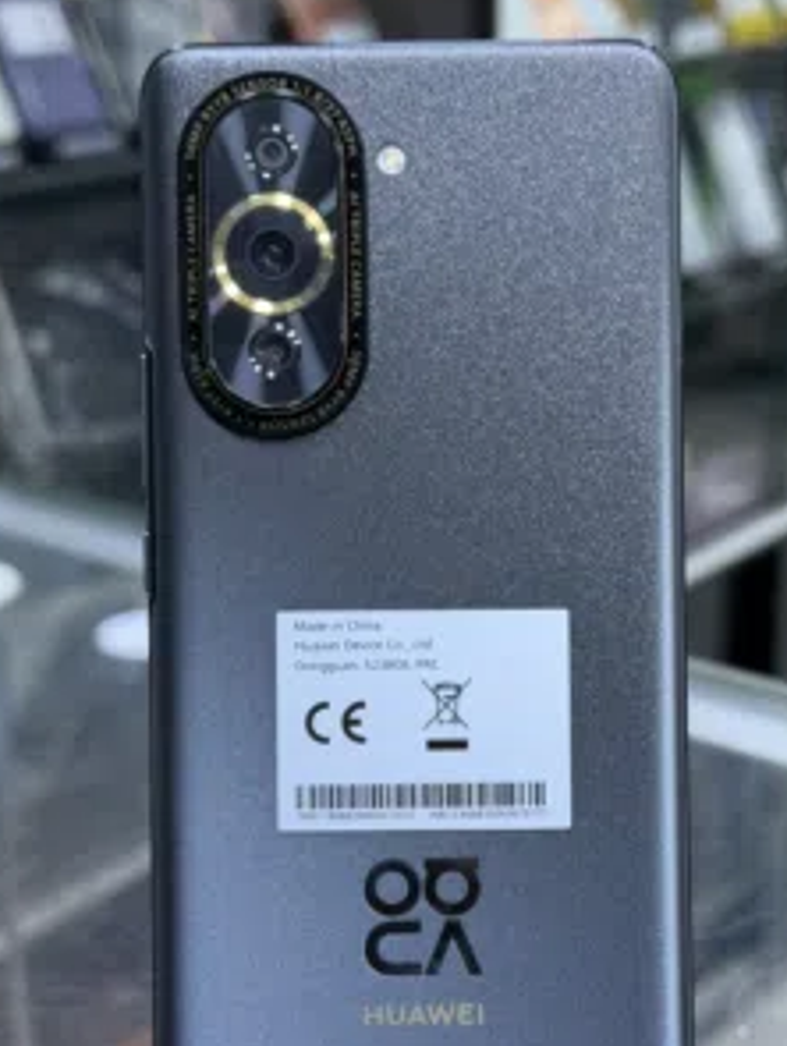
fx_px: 1966
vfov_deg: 29.7
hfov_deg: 22.6
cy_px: 656
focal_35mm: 65
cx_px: 422
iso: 160
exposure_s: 1/97
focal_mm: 6.76
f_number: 1.78
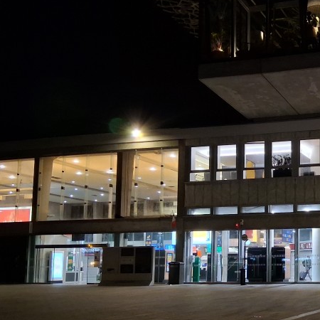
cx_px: 336
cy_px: 218
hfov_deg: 31.5
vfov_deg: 34.3
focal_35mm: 49
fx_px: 512
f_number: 1.8
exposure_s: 1/30
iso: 500
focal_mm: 3.98
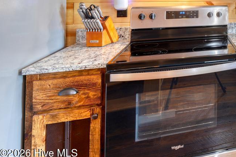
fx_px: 229
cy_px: -13
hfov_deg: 40.7
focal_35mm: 35
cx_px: 273
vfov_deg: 33.3
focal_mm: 10
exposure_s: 2.5
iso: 100
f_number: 9
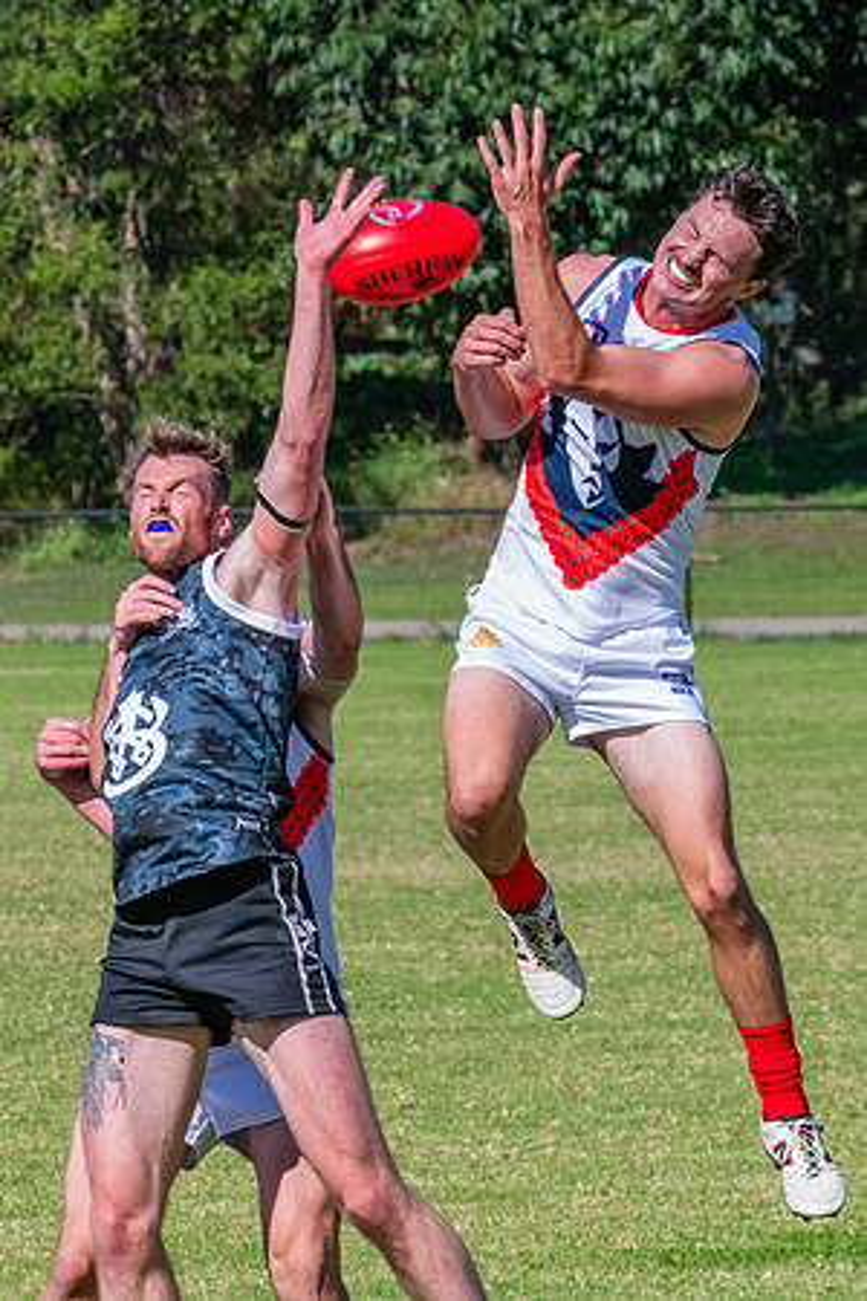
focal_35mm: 402
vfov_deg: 5.1
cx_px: 786
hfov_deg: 3.4
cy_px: 575
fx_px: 14508
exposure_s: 1/1250
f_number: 16
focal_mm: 240
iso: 1600
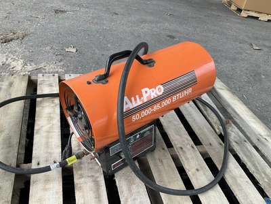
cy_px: 102
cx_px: 136
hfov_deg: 61.7
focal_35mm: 29
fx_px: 227
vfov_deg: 48.2
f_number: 1.8
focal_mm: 3
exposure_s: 1/212
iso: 20
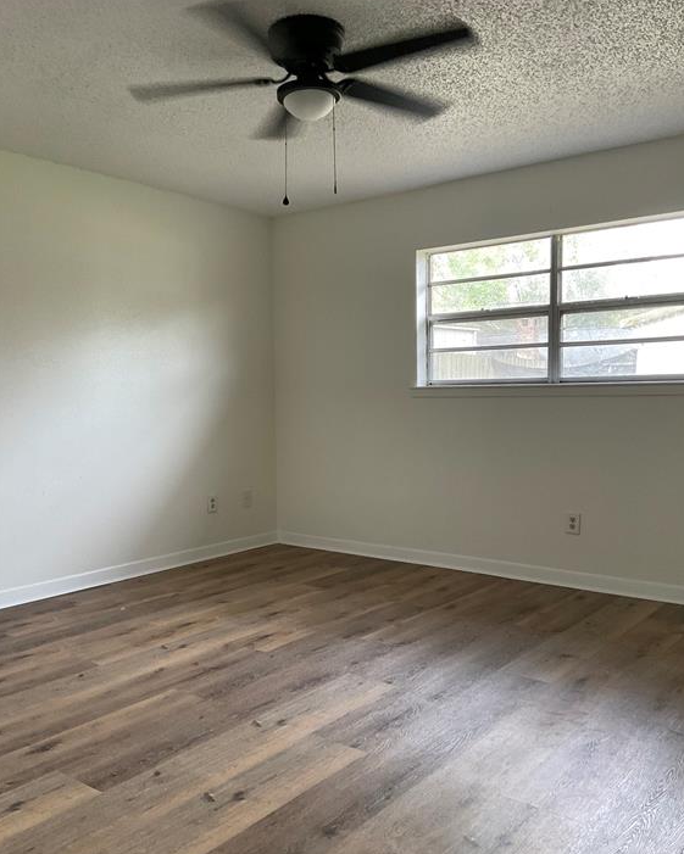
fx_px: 784
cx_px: 345
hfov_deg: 47.1
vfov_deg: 57.2
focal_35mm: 31
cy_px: 437
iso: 125
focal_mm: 3
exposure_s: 1/60
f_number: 1.8
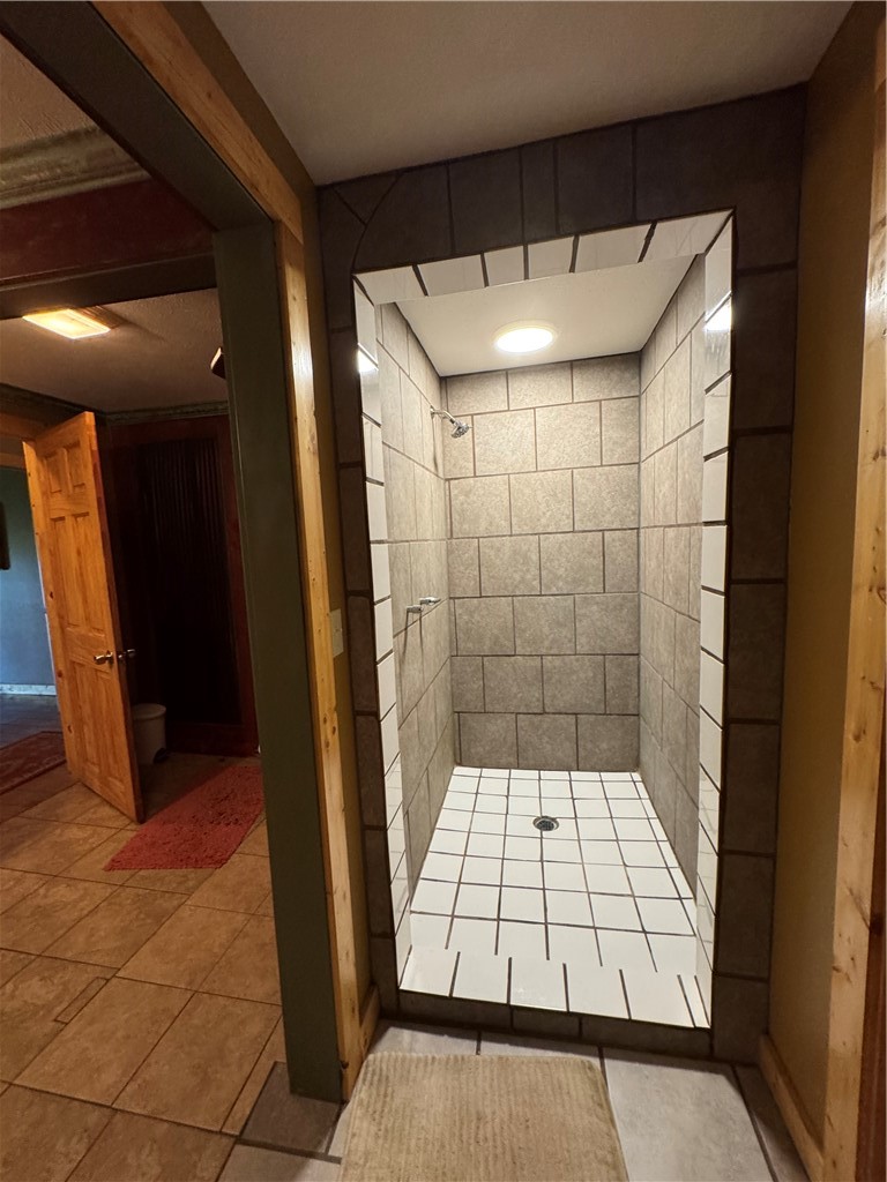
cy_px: 591
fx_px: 478
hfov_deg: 85.7
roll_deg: +3.7
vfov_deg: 102.1
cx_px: 444
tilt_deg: -5.5
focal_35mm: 14
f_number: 2.2
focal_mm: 2.22
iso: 400
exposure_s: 1/60
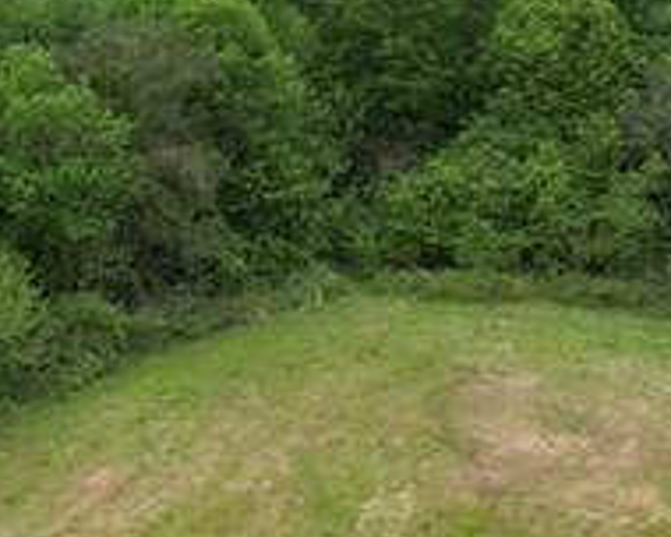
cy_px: 608
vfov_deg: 8.6
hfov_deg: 10.7
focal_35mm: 178
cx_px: -64
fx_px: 3535
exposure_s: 1/2000
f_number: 1.7
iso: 150
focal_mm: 6.72
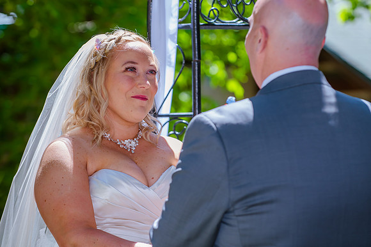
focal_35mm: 191
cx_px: 180
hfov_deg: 10.8
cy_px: 100
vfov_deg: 7.2
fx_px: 1971
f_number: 3.5
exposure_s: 1/500
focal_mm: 155
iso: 200
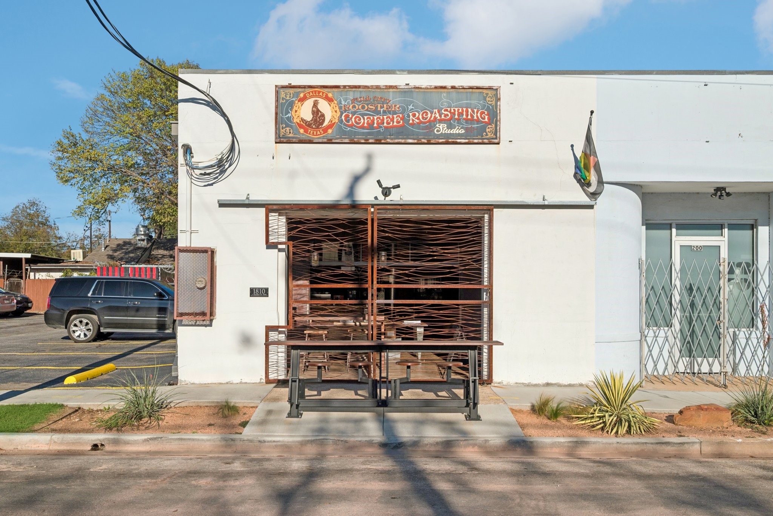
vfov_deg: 43.6
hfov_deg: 61.9
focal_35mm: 30
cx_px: 386
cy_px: 258
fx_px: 644
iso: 400
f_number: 10
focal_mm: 30
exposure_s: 1/1600
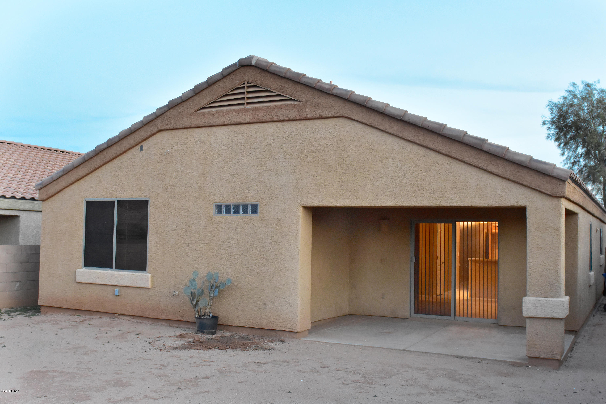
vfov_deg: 36.9
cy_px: 202
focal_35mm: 36
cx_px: 303
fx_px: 606
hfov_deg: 53.1
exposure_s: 1/40
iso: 4000
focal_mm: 24
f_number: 7.1
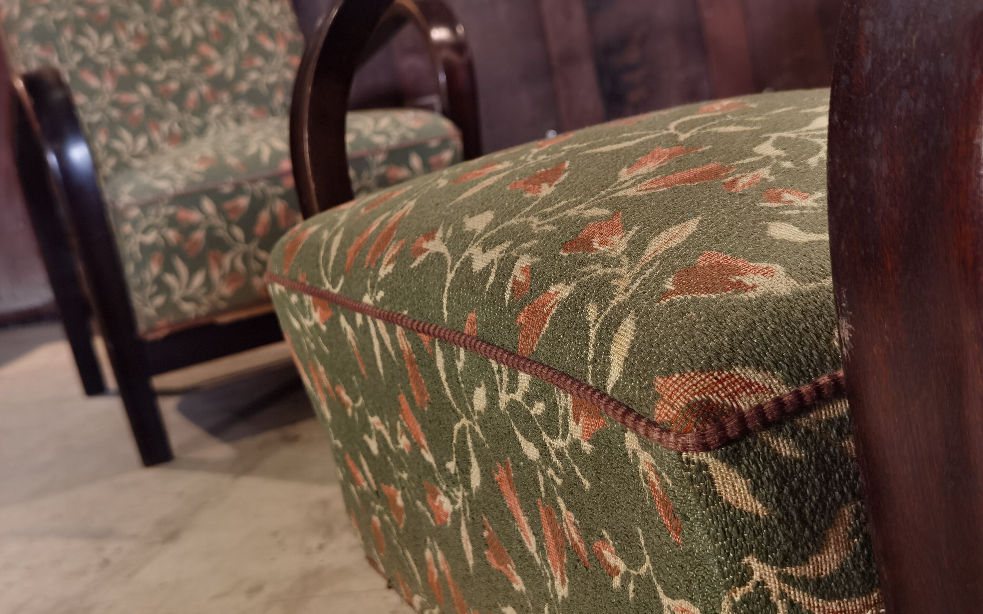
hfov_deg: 39.6
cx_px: 507
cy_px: 351
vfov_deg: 25.3
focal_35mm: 51
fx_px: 1366
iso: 160
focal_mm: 6.71
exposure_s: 1/50
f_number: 1.9
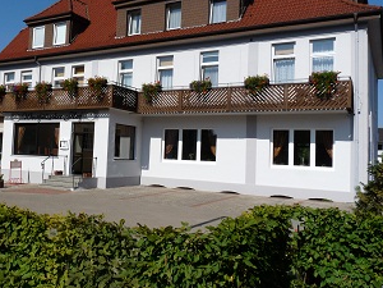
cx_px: 129
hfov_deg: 50.5
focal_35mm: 36
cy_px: 129
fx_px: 398
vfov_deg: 39.6
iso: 100
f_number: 7.1
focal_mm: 4.8
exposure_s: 1/400
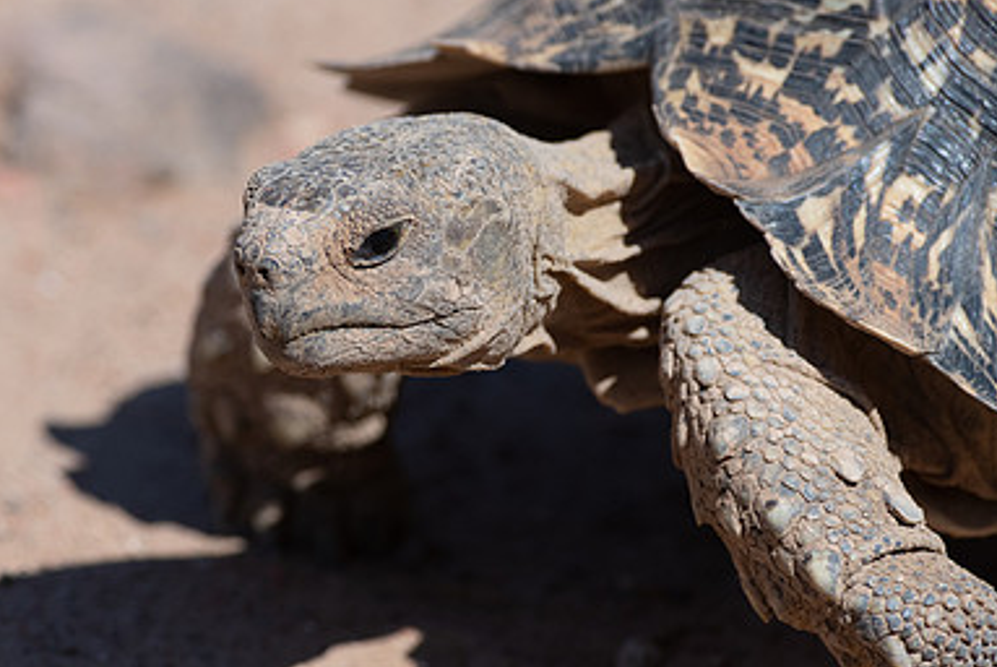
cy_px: 421
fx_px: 25165
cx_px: 310
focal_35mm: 908
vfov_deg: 1.5
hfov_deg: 2.3
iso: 800
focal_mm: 600
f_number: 9
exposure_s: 1/2500
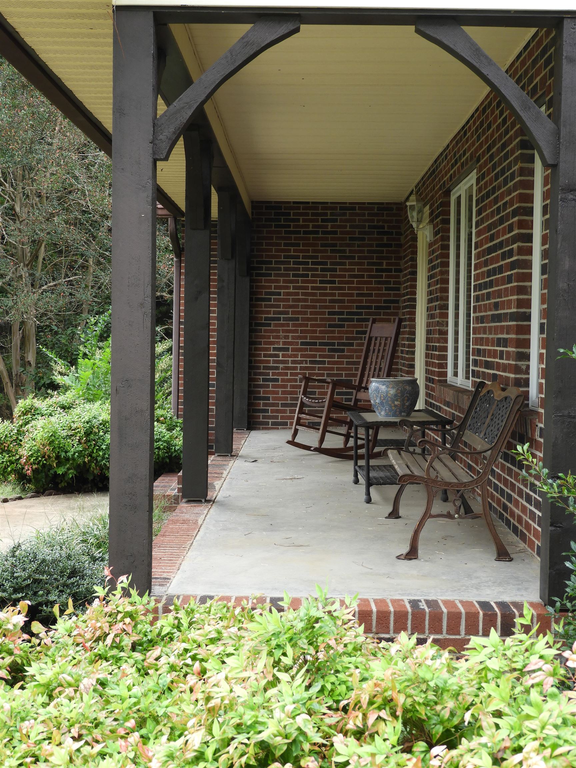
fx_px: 1220
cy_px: 384
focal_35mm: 55
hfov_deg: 26.6
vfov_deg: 34.9
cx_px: 288
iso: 100
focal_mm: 9.9
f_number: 4
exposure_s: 1/50
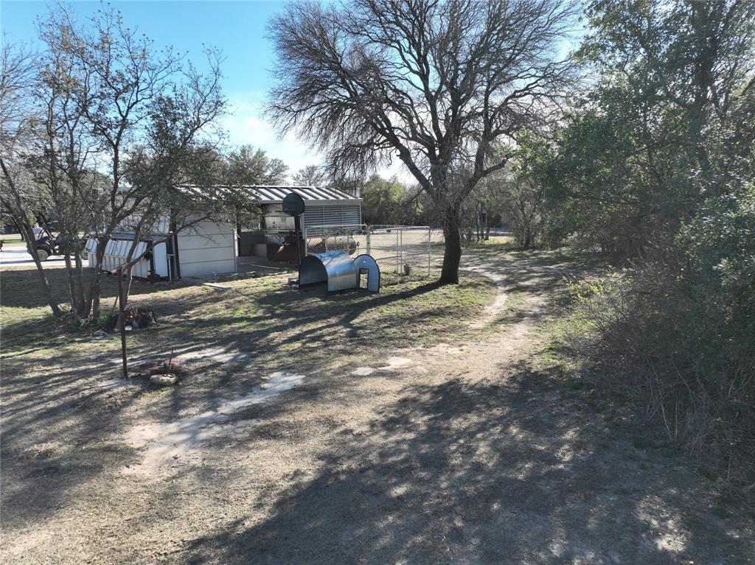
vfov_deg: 56.8
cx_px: 378
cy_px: 282
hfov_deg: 71.6
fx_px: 523
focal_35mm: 24
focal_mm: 12.29
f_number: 2.8
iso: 150
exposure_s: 1/1250
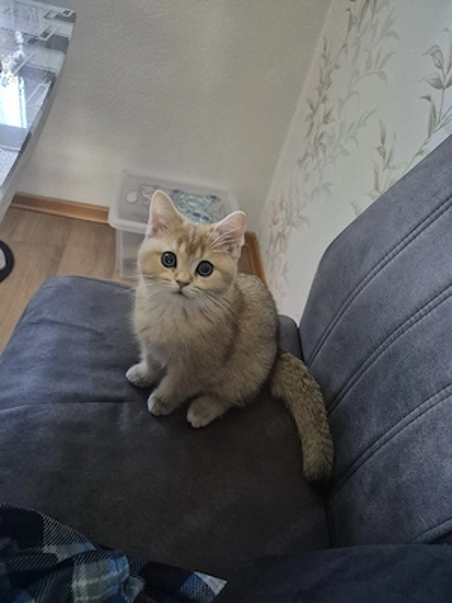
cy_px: 302
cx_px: 226
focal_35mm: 23
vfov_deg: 73.9
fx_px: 400
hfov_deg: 58.9
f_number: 1.8
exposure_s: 1/50
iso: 1600
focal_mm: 5.4
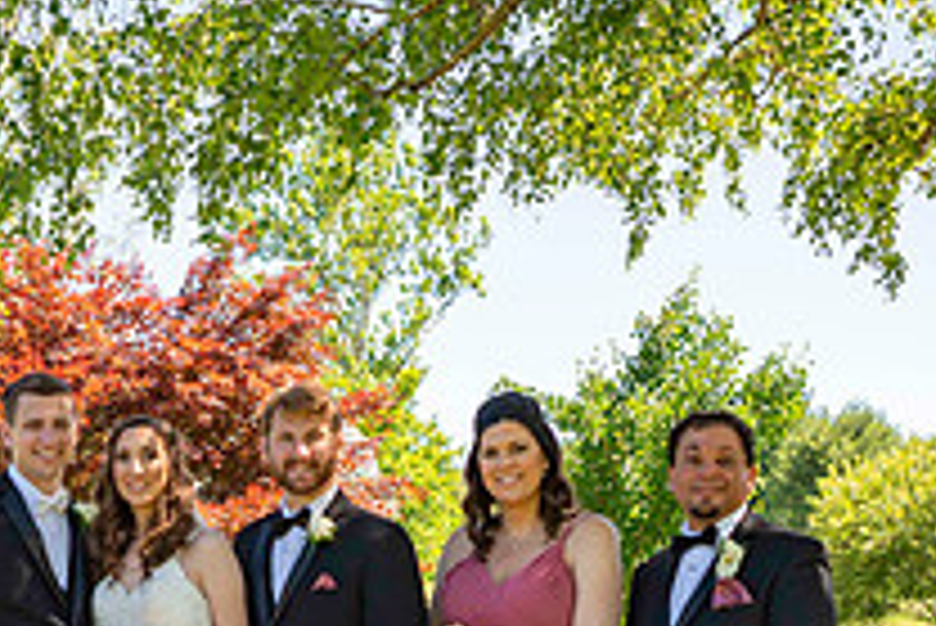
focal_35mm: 78
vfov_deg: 17.2
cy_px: 603
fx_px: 2029
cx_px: 207
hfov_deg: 25.6
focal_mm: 28
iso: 100
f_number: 3.2
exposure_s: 1/800
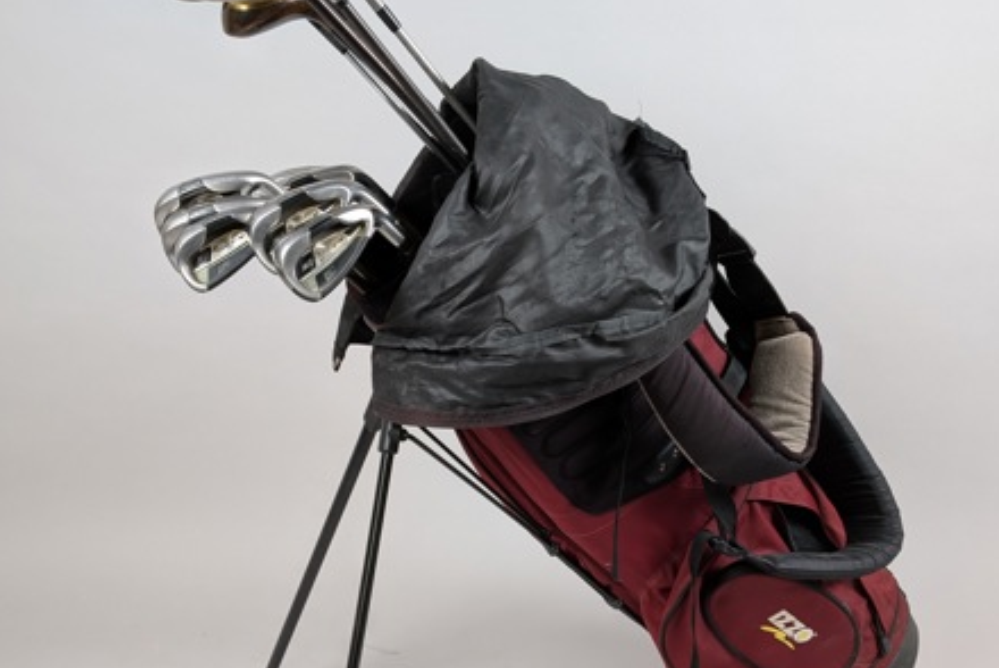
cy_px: 459
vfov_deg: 38.4
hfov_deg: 55.8
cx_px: 506
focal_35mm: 34
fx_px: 944
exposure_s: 1/33.3
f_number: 1.7
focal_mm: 4.53
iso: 53
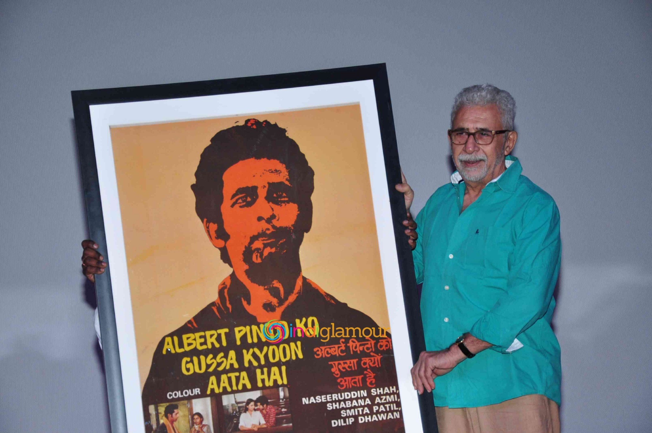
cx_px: 326
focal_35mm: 63
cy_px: 216
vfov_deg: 21.5
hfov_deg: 31.9
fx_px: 1140
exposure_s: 1/160
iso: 400
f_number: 5.6
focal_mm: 42
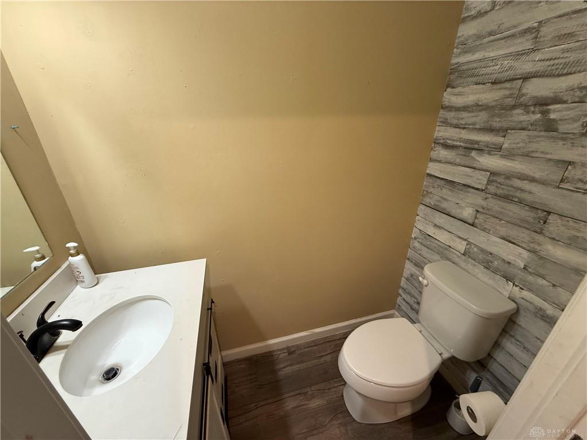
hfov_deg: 102.1
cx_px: 294
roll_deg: +0.4
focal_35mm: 14
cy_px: 220
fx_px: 237
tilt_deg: -23.6
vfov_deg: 85.7
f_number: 2.2
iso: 320
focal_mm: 2.22
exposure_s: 1/120
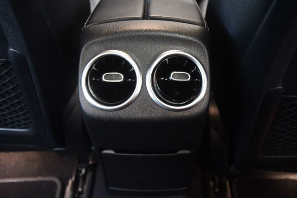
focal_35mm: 45
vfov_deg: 29.8
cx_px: 148
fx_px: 371
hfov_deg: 43.6
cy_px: 99
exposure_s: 1/60
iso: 8000
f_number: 4
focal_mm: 30
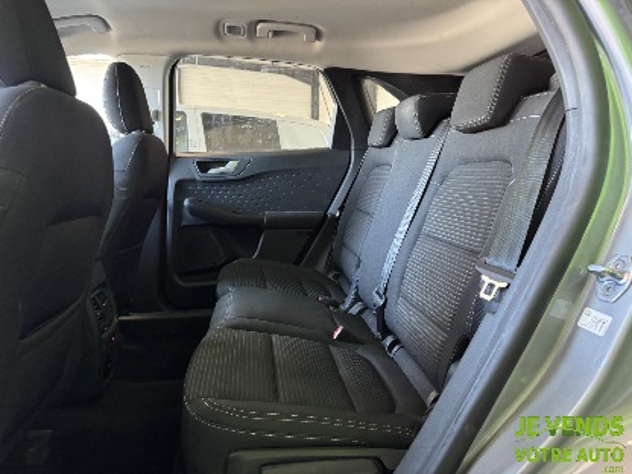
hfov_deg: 71.6
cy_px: 237
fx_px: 438
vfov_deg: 56.8
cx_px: 316
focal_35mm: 24
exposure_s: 1/46
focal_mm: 6.76
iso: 800
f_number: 1.78
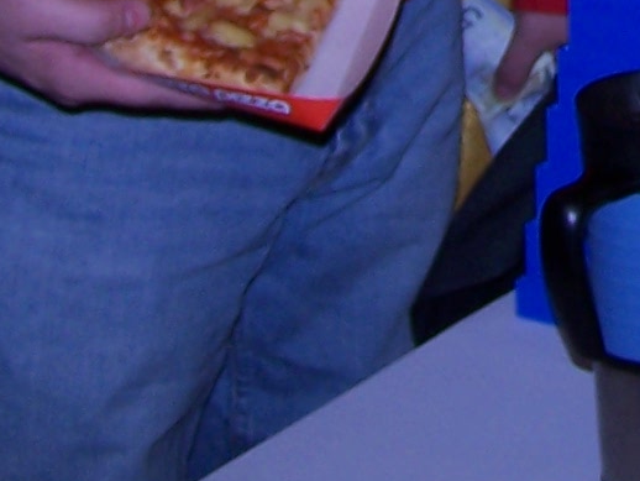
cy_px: -554
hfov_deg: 11.2
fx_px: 3126
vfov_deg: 8.3
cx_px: 998
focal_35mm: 169
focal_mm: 6.3
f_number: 2.8
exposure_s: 1/60
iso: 80
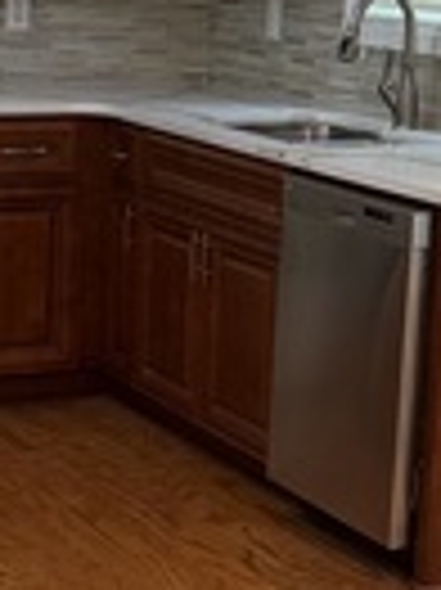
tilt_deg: -12.9
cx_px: 32
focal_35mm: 122
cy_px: 372
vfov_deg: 16.1
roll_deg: -1.2
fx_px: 2076
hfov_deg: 12.0
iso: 320
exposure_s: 1/120
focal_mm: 6.76
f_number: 1.78
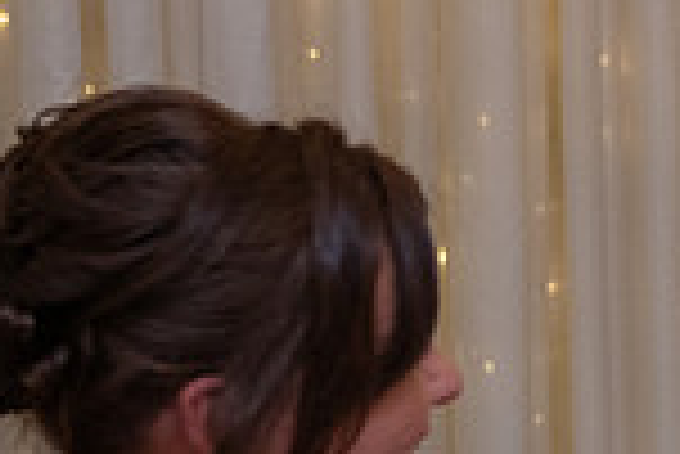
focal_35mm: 268
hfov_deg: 7.4
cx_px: 1279
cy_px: 326
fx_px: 5067
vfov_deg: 5.1
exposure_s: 1/160
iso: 1000
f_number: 3.5
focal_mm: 70
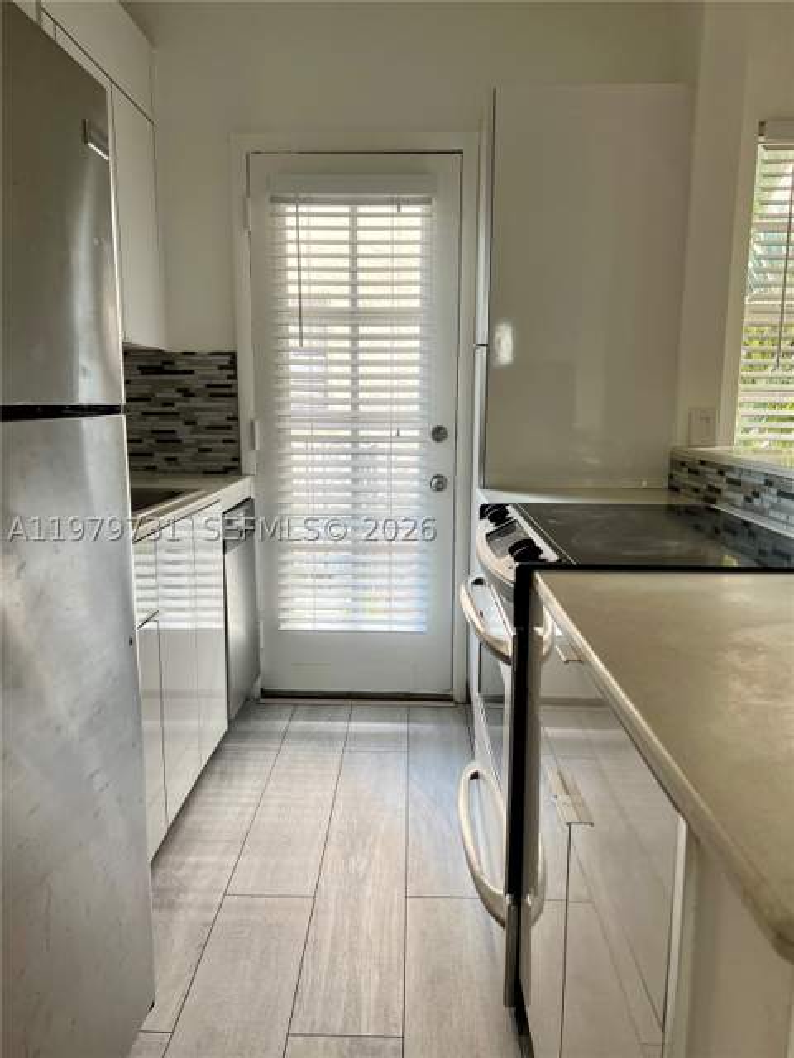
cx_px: 397
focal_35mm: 26
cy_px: 529
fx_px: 795
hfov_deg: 53.1
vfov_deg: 67.3
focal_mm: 5.7
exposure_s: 1/121
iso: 100
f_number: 1.5
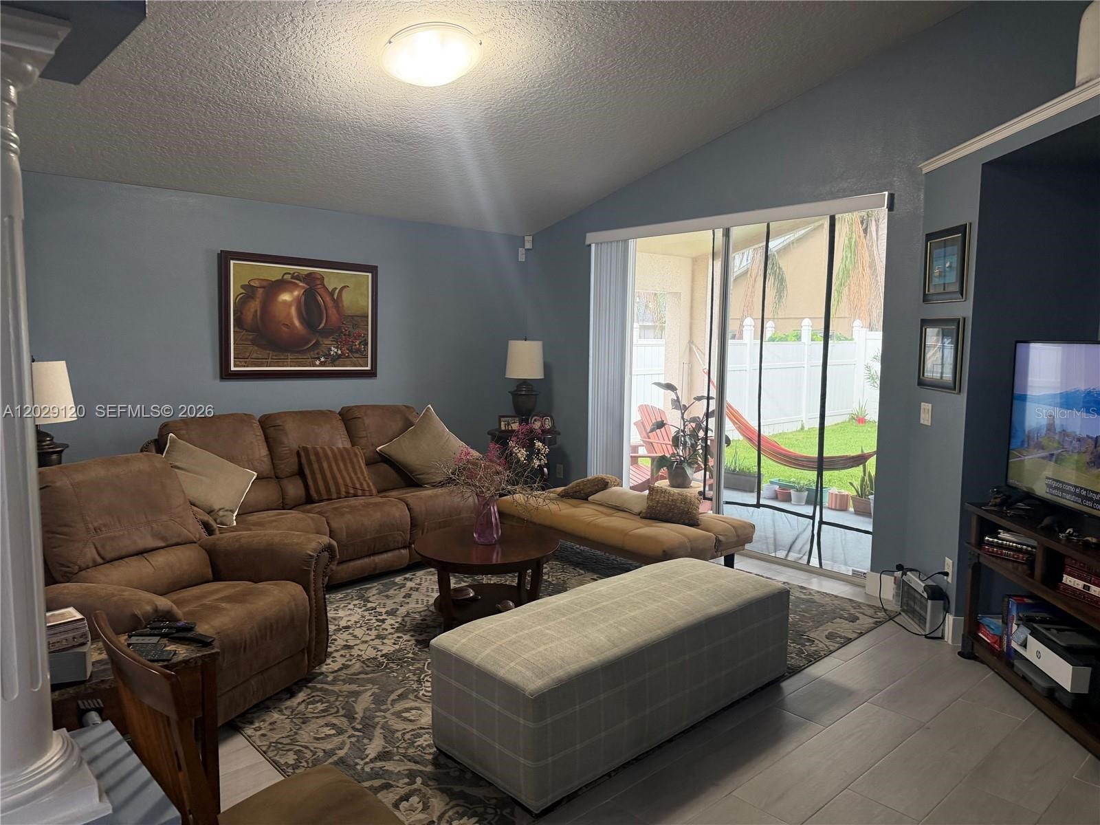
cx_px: 550
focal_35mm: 24
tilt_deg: -5.8
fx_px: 763
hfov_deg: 71.6
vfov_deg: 56.8
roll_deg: -0.4
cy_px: 412
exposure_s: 1/120
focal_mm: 6.76
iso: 250
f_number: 1.78
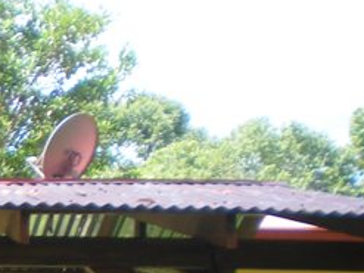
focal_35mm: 123
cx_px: -192
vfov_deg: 11.5
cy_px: 416
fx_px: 1293
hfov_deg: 14.8
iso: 64
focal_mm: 6.3
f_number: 3.1
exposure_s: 1/180
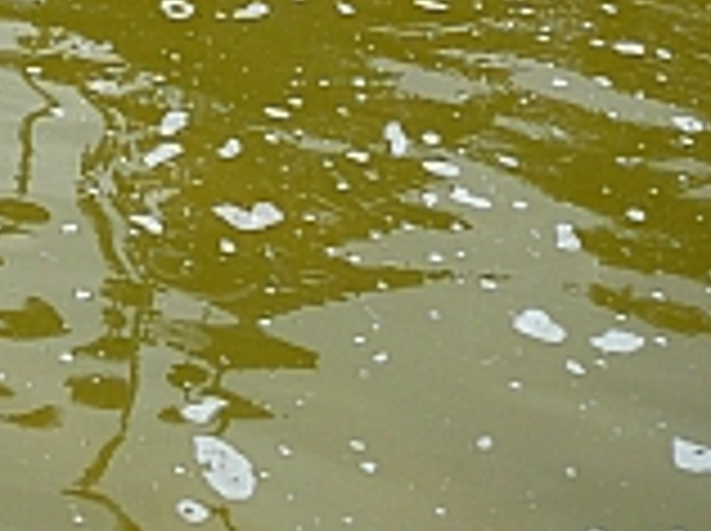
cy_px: -142
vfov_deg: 12.9
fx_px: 2276
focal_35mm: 111
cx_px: -256
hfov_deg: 16.6
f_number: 2.8
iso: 80
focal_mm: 5.2
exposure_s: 1/160
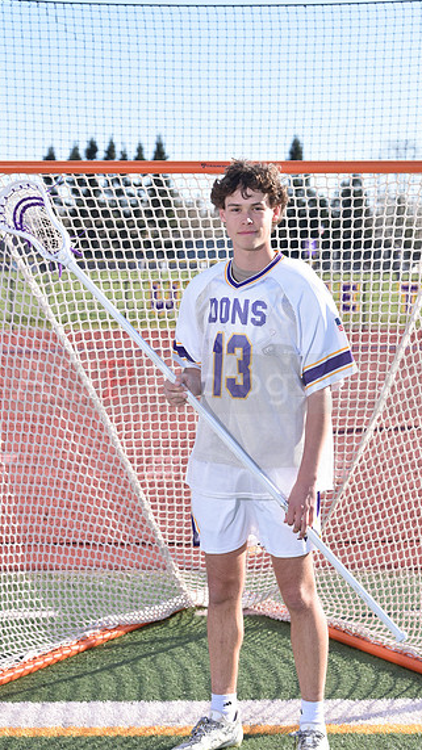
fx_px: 1652
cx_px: 240
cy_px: 372
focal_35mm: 83
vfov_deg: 25.6
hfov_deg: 14.6
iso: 125
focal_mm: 78
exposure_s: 1/250
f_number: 5.6
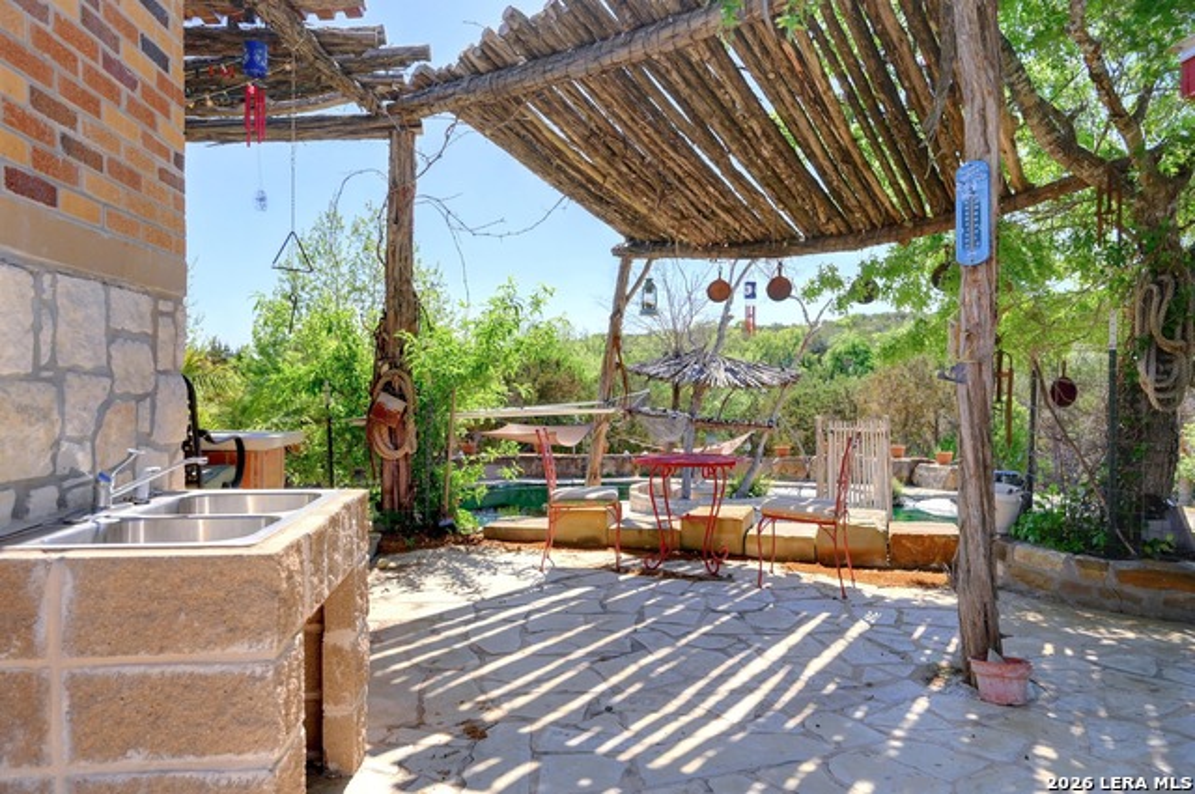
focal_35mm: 22
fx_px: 729
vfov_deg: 57.1
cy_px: 397
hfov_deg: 78.7
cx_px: 598
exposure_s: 1/2500
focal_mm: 22
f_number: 4.5
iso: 2000
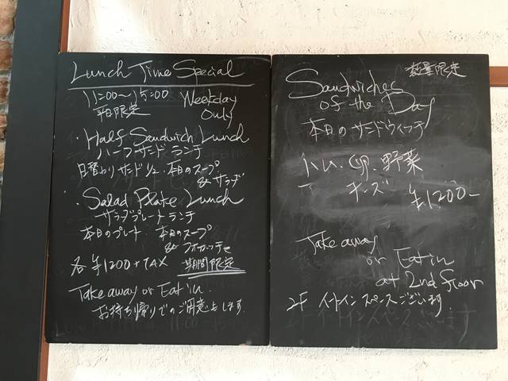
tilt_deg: +6.6
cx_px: 254
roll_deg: -0.7
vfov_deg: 48.2
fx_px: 426
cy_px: 190
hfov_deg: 61.7
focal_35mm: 29
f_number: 2.2
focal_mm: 4.15
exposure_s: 1/30
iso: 125
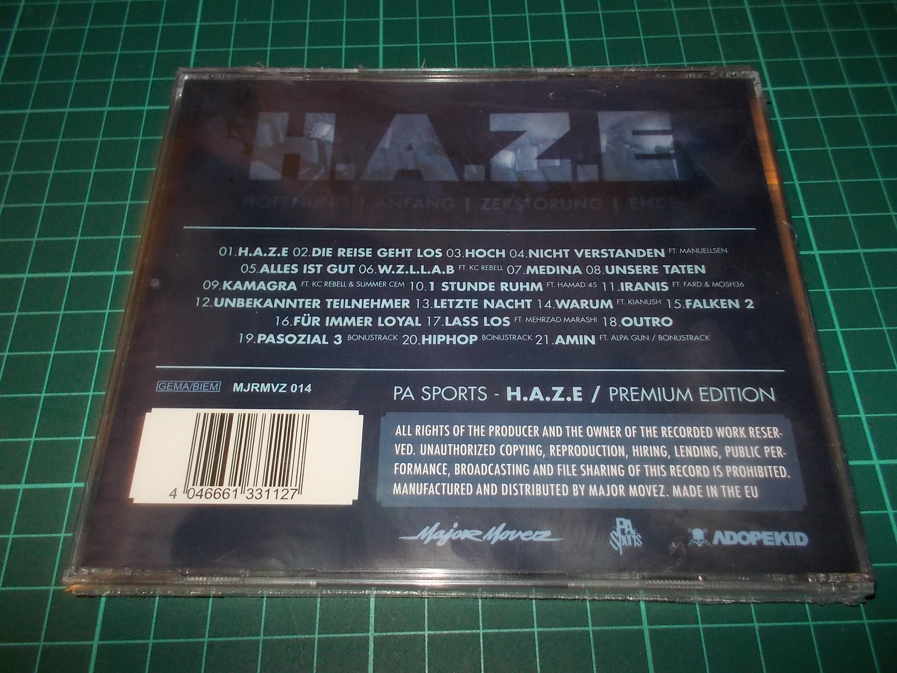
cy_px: 336
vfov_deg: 48.2
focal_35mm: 29
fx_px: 751
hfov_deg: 61.7
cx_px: 448
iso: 200
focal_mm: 4.1
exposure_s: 1/30
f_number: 3.3
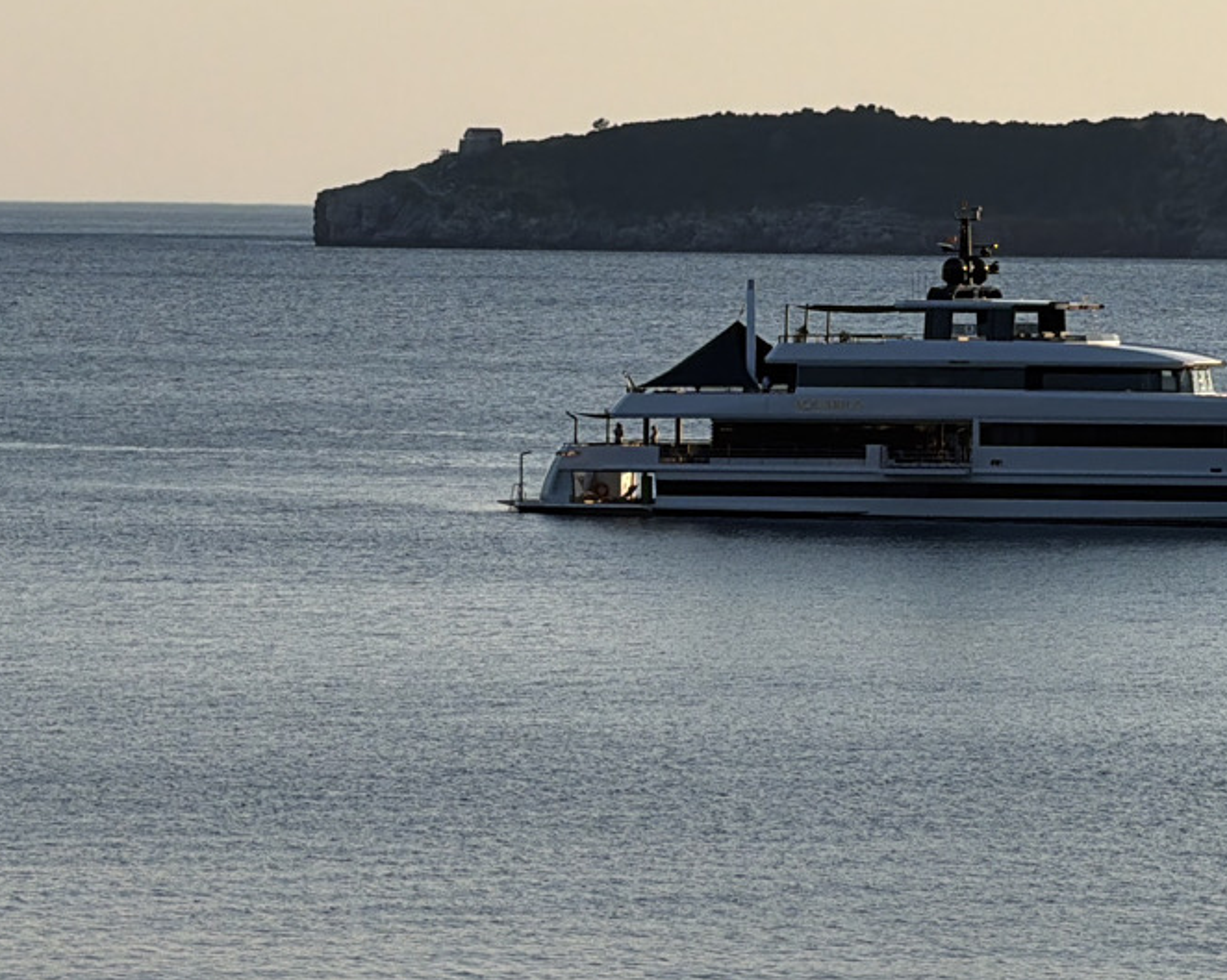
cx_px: 984
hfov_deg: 6.6
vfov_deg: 5.2
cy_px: 424
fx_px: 10708
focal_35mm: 295
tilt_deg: -0.5
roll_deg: -0.6
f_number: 2.8
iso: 32
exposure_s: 1/638
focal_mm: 16.89
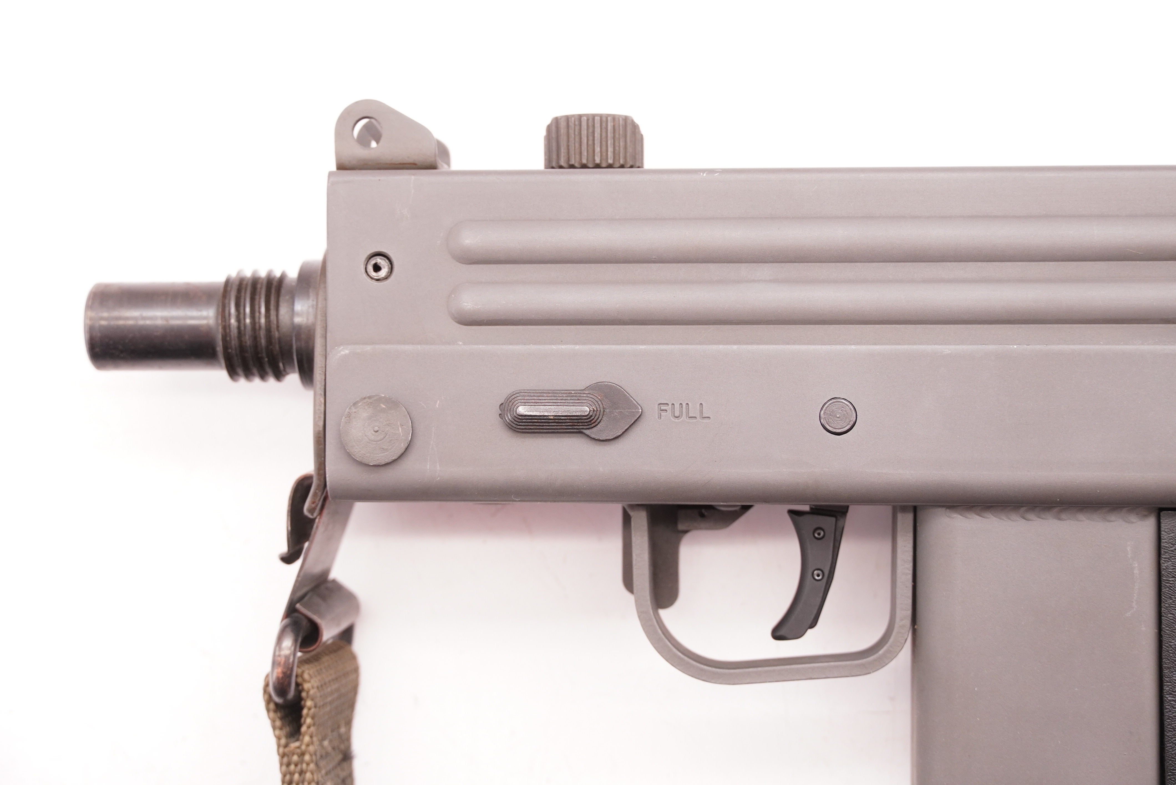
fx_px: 2353
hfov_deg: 28.1
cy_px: 392
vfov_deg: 19.0
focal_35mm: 72
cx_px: 588
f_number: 5.6
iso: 1000
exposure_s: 1/125
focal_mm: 48
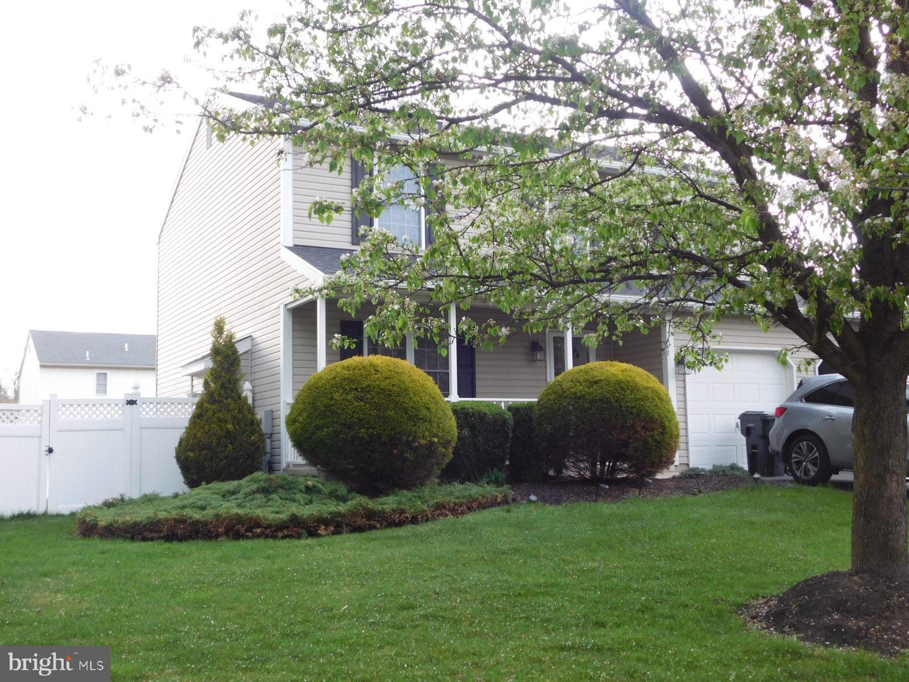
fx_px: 1050
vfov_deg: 36.0
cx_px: 454
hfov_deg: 46.8
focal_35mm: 40
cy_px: 341
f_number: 3.6
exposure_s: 1/60
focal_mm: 7.1
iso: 125
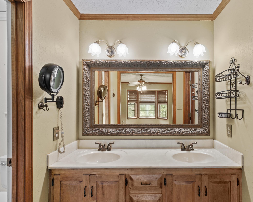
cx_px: 149
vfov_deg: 73.8
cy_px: 102
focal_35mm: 18
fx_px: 135
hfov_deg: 85.5
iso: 200
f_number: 11
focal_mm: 10
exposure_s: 1.3
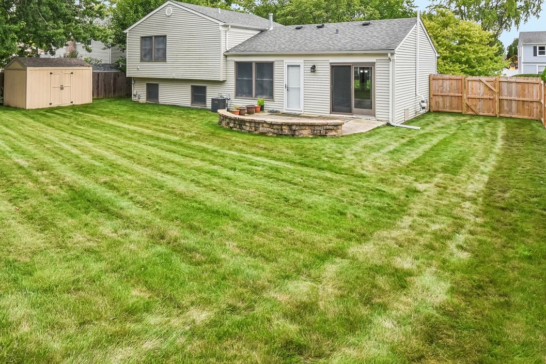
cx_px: 236
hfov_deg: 75.7
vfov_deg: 52.9
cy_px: 96
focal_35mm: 23
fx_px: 349
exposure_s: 1/640
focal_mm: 10
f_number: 8
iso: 500
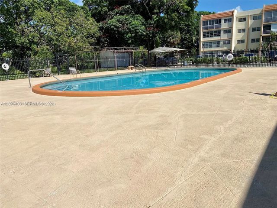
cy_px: 104
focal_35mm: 26
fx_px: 208
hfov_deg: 67.3
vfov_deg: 53.1
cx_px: 138
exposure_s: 1/5747
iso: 32
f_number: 1.8
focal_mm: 4.25
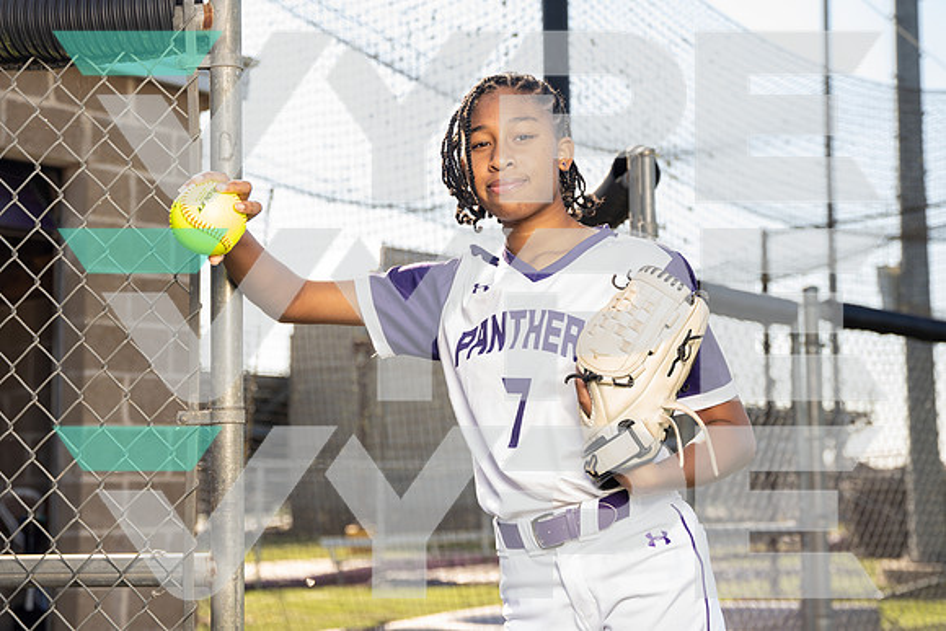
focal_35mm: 57
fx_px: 1498
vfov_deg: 23.8
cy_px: 316
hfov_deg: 35.0
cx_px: 473
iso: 100
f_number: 4
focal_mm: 57
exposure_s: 1/250
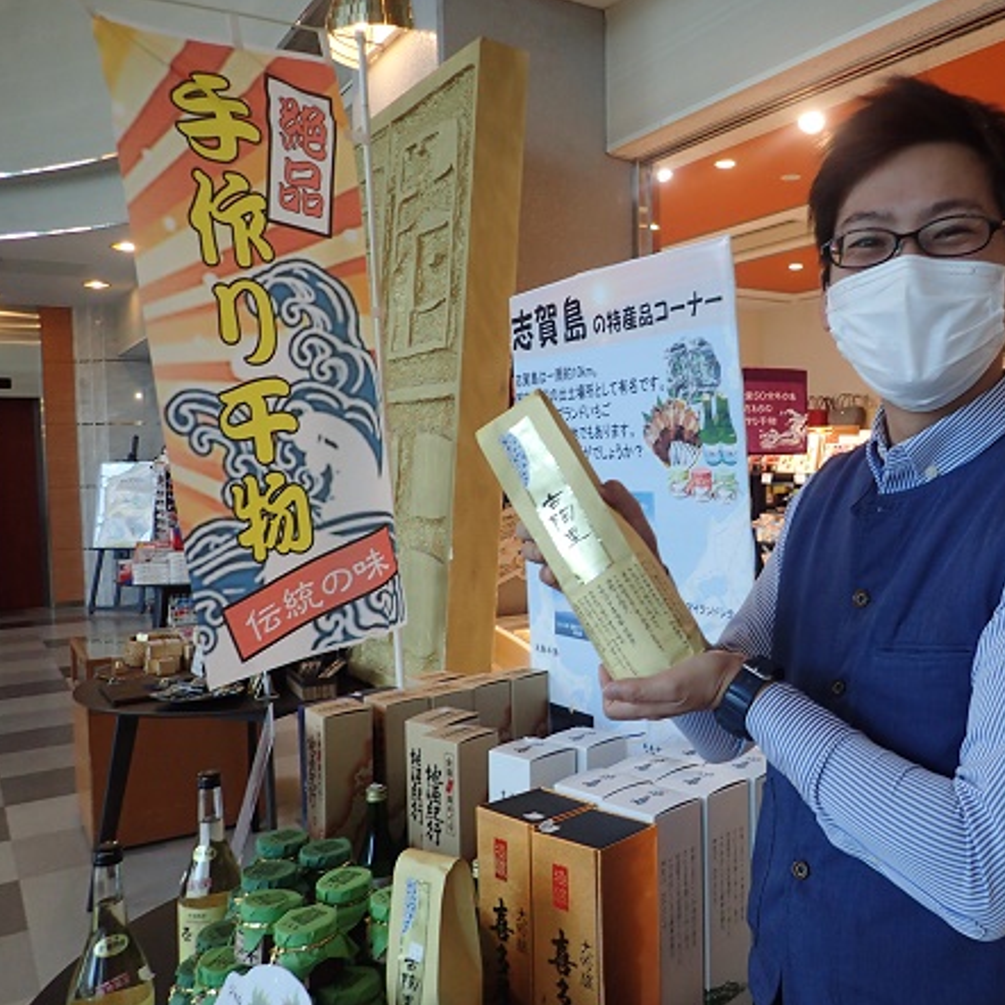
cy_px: 500
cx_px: 666
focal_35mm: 30
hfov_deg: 53.0
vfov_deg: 54.0
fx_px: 985
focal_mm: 4.5
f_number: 2
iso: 160
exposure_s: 1/60
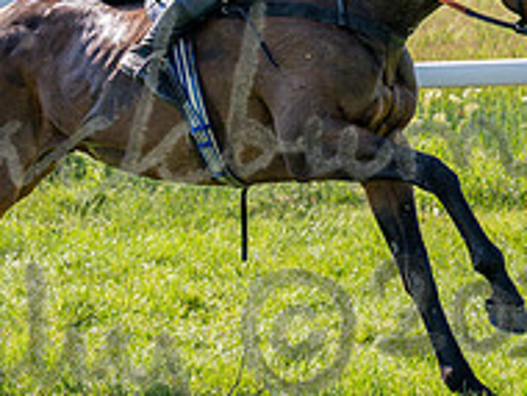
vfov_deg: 6.2
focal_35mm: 239
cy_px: 38
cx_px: 49
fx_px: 3643
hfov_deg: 8.2
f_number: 4
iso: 200
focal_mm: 70
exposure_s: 1/1600
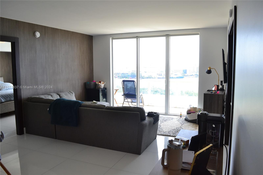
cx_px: 132
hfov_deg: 67.4
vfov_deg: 47.9
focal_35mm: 27
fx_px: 197
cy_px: 88
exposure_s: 1/60
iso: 400
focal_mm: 18
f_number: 8
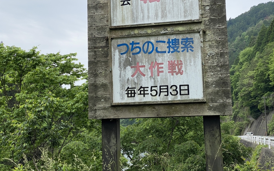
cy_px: 69
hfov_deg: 36.3
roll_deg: +0.9
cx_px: 136
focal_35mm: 56
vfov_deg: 23.1
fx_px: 418
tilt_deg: +8.3
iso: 20
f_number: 2
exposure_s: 1/761
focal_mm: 6
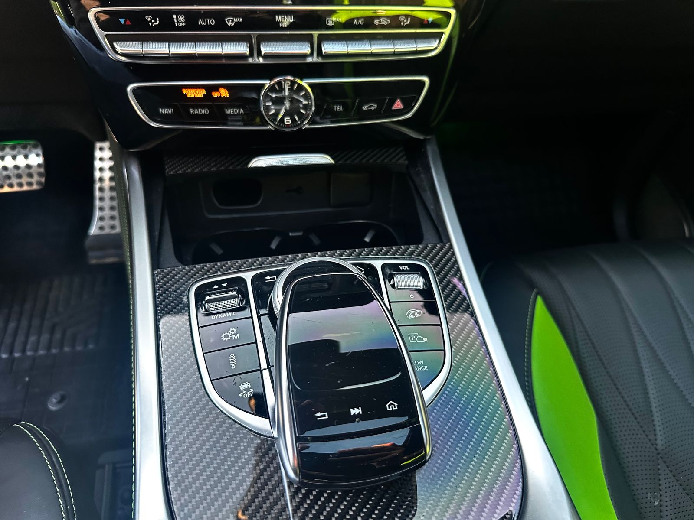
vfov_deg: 56.8
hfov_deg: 71.6
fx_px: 481
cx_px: 347
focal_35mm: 24
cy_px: 260
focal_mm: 6.86
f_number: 1.78
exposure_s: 1/56
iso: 500
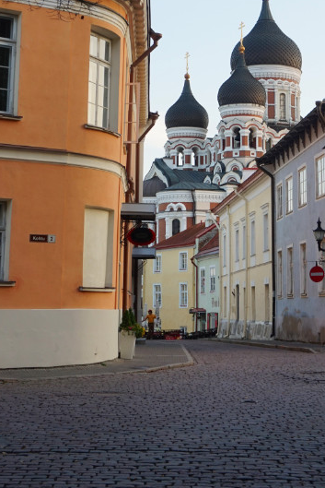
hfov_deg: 19.7
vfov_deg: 28.9
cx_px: 241
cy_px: 128
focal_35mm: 69
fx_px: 932
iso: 100
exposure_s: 1/60
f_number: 5.6
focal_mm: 27
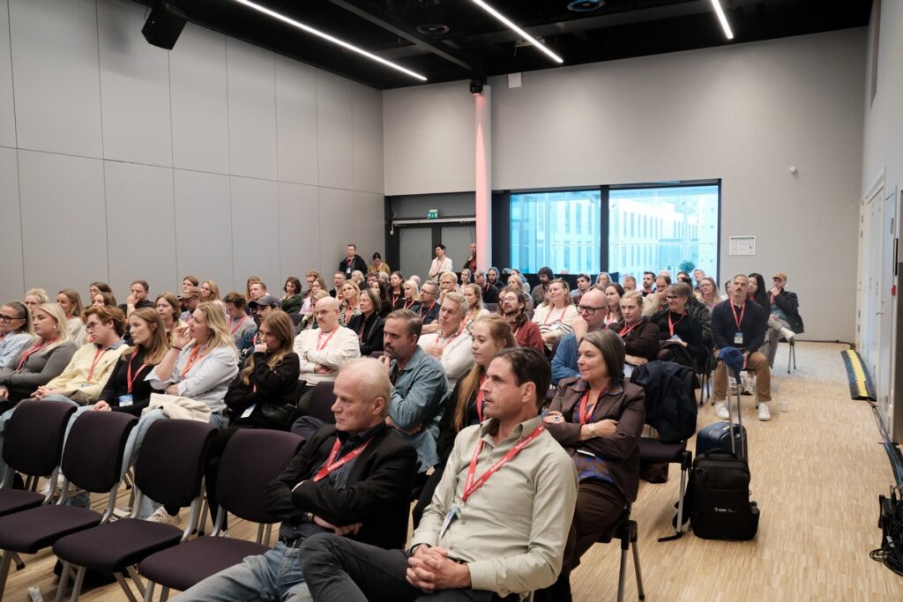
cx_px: 452
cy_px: 301
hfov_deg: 67.4
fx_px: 677
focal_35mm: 27
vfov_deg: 47.9
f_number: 4
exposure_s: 1/30
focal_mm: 18
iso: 1000
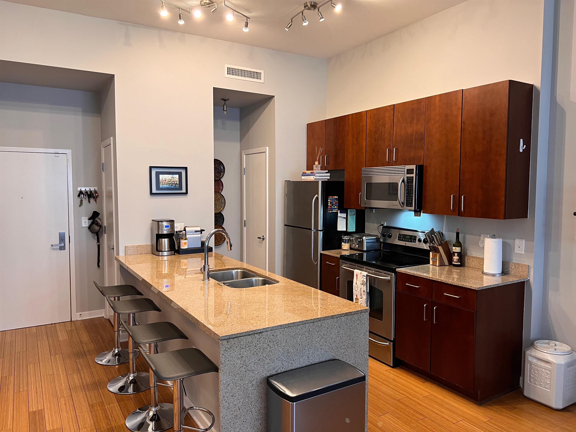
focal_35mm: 26
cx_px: 288
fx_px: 433
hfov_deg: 67.3
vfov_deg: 53.1
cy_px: 216
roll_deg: +0.2
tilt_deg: -3.8
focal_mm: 5.7
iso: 100
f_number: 1.5
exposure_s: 1/60
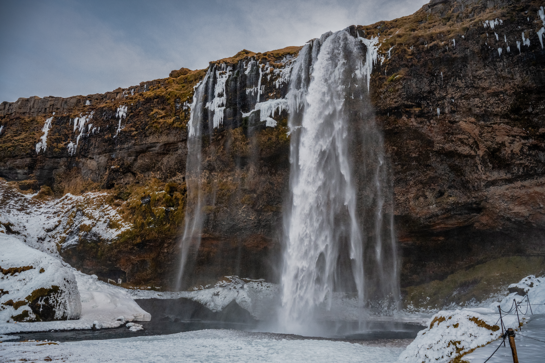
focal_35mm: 24
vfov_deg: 53.1
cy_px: 182
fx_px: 363
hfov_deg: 73.7
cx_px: 272
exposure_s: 1/160
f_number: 8
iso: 2000
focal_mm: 24
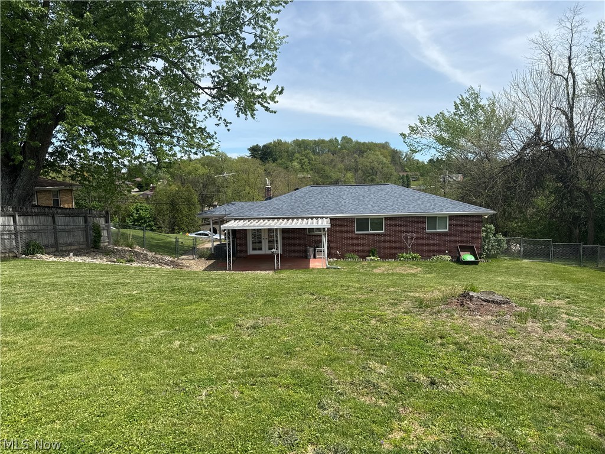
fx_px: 419
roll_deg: +1.1
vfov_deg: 56.8
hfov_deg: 71.6
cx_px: 302
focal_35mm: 24
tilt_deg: -7.3
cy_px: 227
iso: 80
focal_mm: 6.76
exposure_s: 1/4405
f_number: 1.78
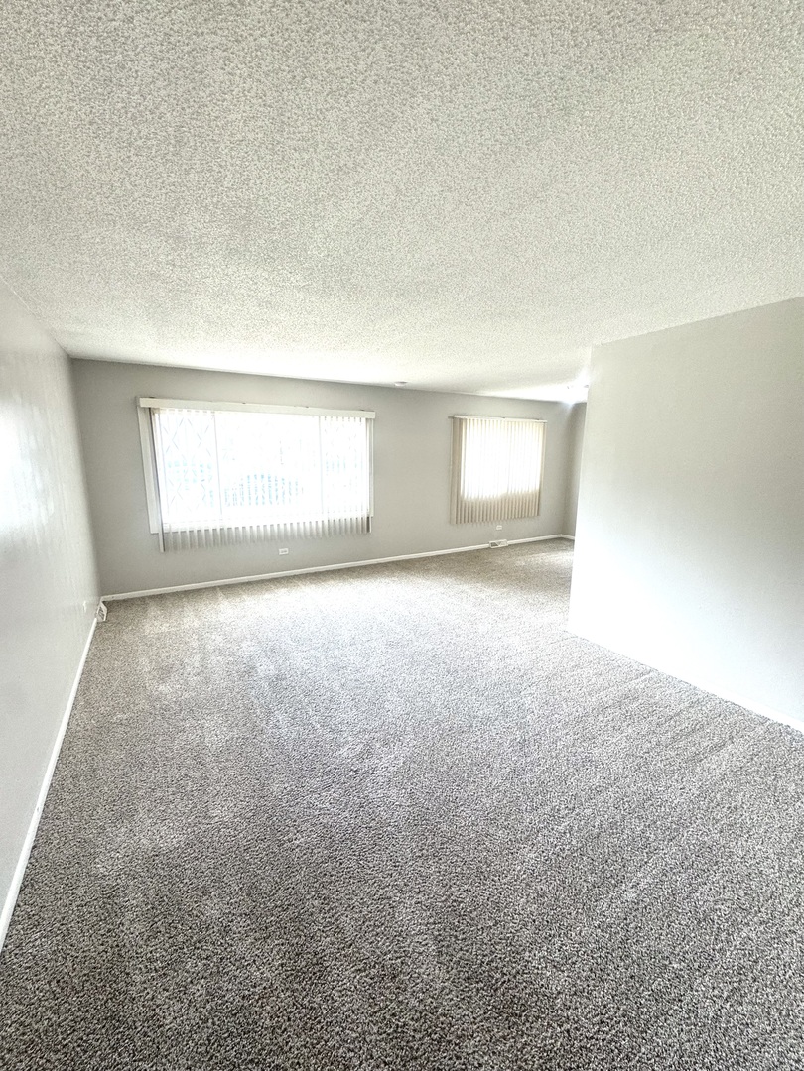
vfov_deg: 102.1
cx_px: 402
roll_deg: -0.1
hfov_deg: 85.7
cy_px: 536
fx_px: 434
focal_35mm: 14
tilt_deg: -11.1
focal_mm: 2.22
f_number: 2.2
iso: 160
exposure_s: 1/120
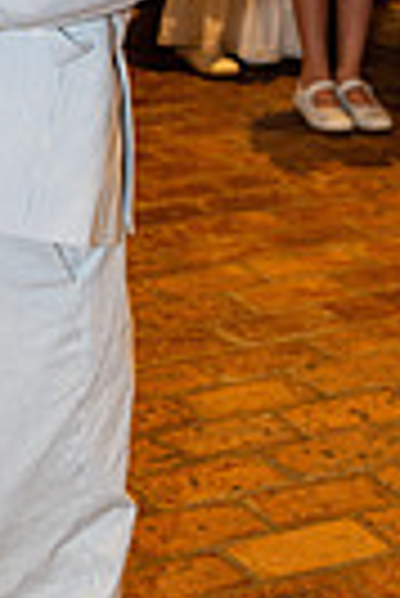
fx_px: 2244
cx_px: -29
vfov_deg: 14.9
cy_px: 13
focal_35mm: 135
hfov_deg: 10.1
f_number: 5
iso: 1600
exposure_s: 1/125
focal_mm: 40
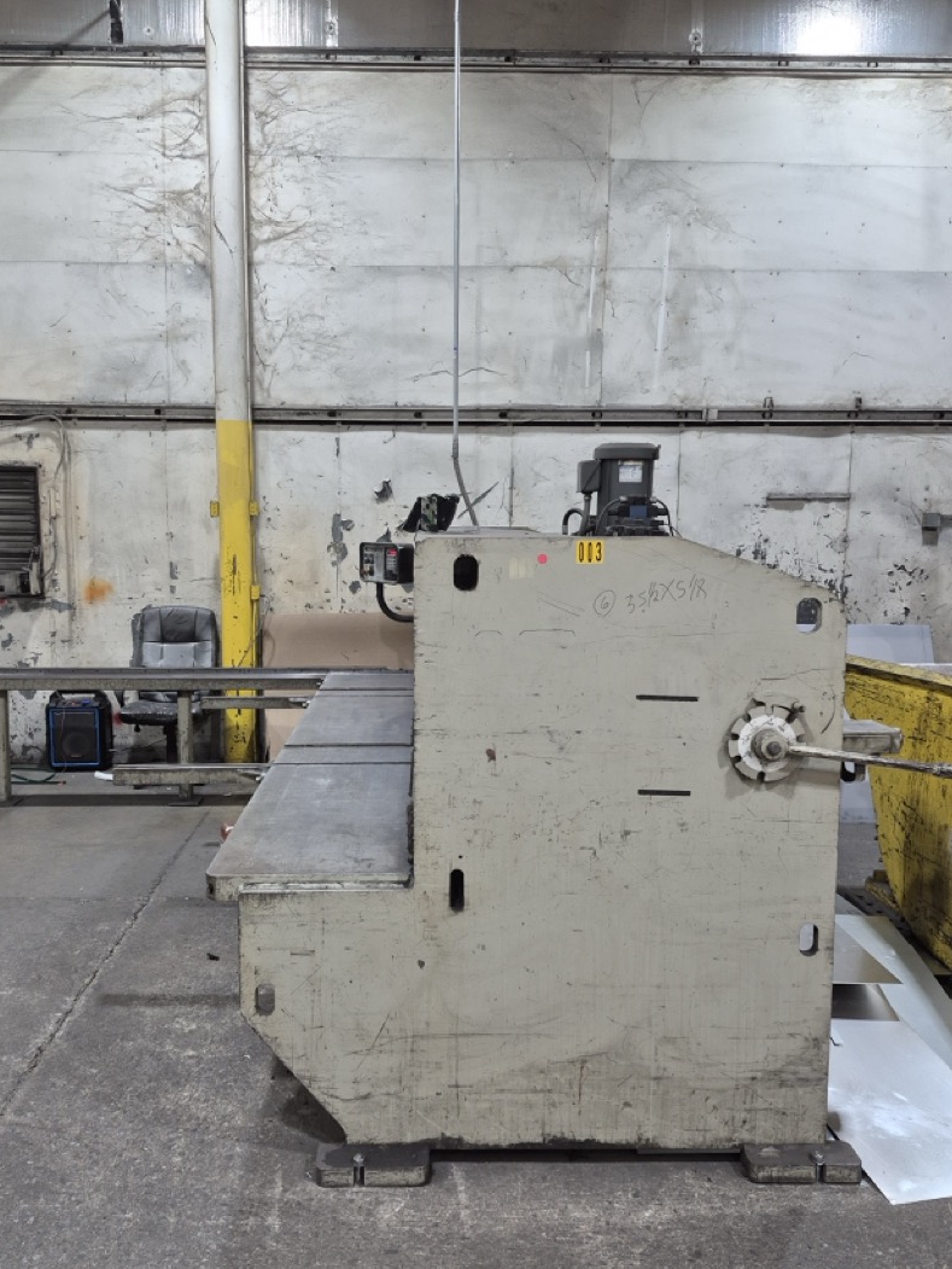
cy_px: 658
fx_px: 1026
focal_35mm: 28
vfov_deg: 63.4
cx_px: 420
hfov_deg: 49.7
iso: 125
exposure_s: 1/120
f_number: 1.8
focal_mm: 5.4
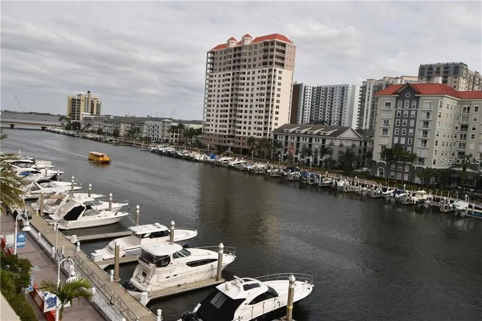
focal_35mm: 28
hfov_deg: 64.6
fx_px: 381
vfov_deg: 45.6
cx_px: 241
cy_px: 160
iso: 100
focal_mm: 19
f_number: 9
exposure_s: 1/200
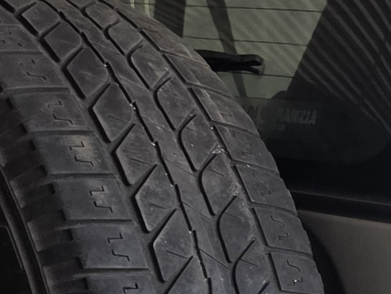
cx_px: 767
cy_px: 569
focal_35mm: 150
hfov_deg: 11.8
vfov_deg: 9.3
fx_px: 1695
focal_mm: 6.25
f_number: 1.7
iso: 125
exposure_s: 1/180
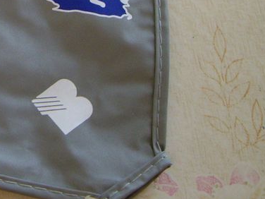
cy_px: -36
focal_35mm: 101
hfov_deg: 18.8
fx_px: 773
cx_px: -18
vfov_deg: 14.2
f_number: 2.7
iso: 200
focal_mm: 6.2
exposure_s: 1/6
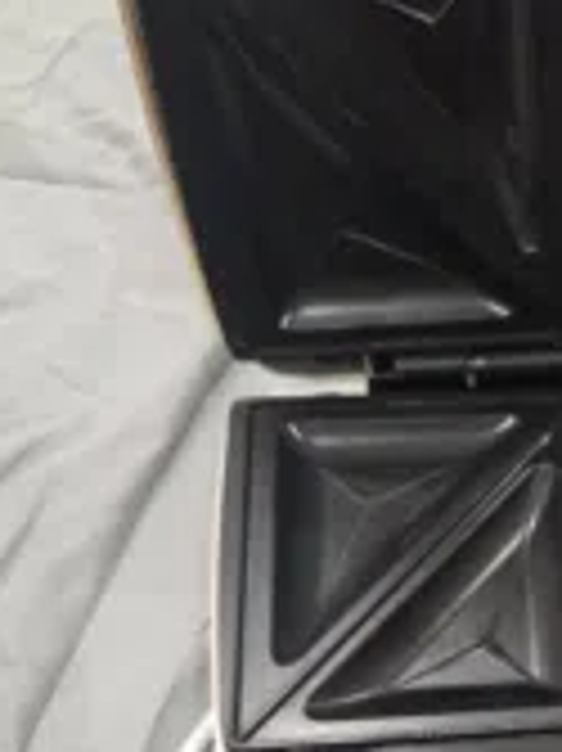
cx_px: 629
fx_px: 1192
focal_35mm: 55
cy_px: 757
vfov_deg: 32.1
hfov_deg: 24.6
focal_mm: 6.25
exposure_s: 1/100
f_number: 1.7
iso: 640
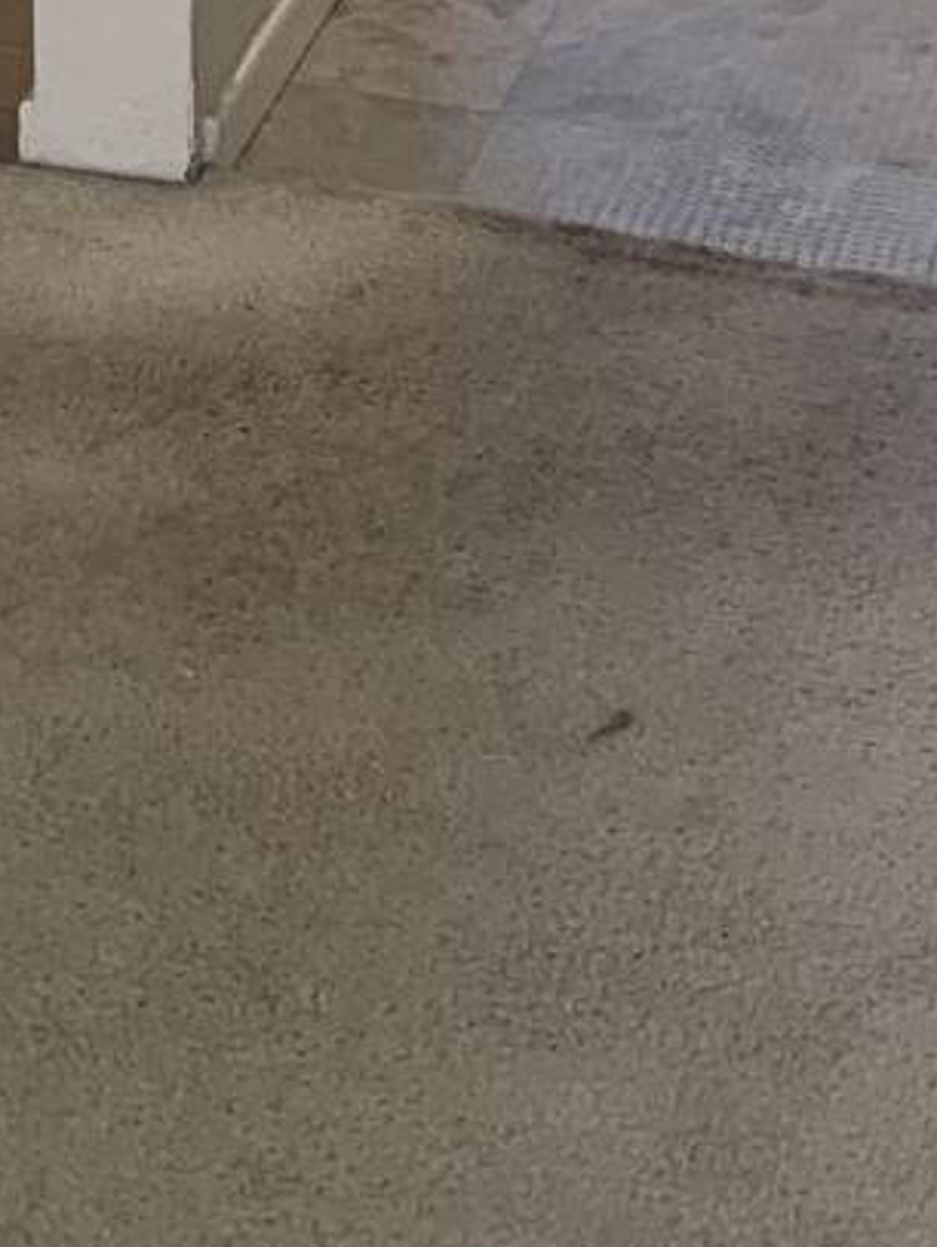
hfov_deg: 11.3
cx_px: -237
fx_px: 4615
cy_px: -1533
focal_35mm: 128
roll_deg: +1.6
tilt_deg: -4.9
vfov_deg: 12.7
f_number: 1.8
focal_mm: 4.25
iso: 64
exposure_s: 1/60
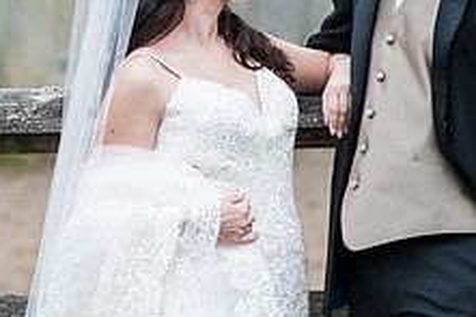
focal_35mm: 275
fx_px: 3633
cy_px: 69
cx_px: 187
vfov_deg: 5.0
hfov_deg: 7.5
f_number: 3.2
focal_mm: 105
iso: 200
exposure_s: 1/1250
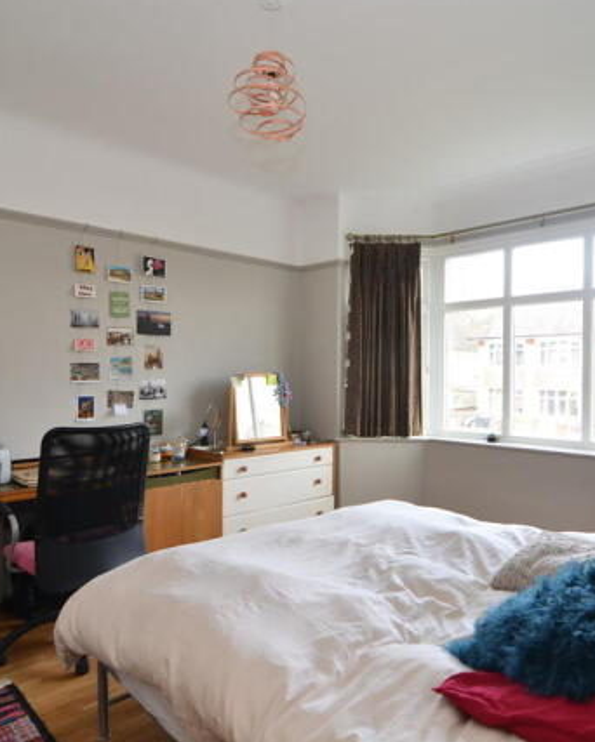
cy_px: 368
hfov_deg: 59.0
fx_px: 522
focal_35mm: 24
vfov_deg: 70.9
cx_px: 348
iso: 320
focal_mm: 11
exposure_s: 1/60
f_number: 4.5
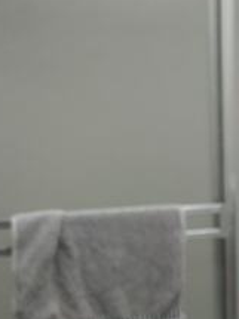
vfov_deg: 28.3
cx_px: 313
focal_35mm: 67
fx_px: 617
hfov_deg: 20.0
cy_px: 261
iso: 250
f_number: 1.9
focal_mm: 3.94
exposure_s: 1/24
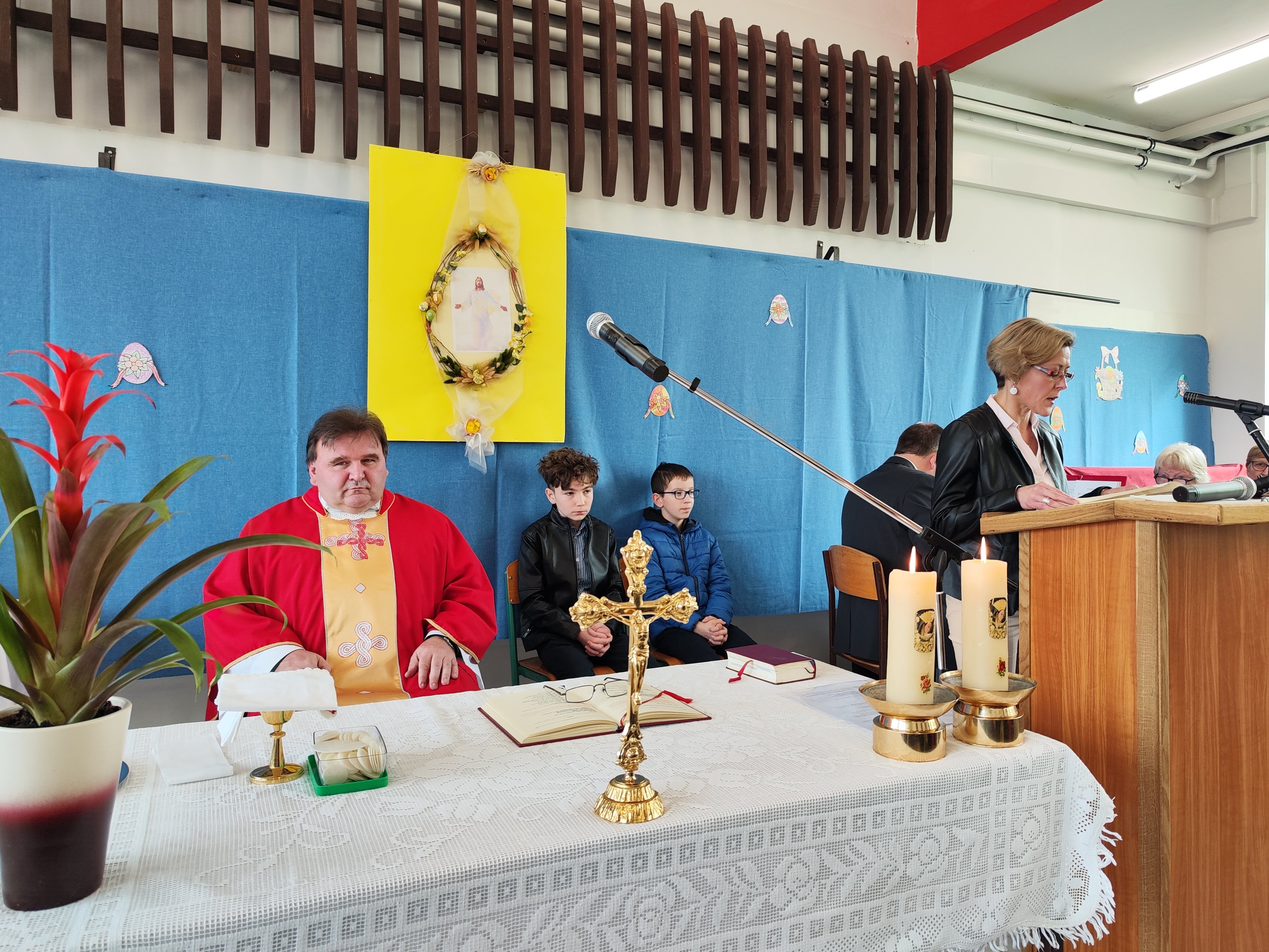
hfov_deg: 69.4
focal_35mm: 25
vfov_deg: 54.9
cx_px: 649
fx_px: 916
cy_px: 452
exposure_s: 1/100
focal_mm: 7.01
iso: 217
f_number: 1.69
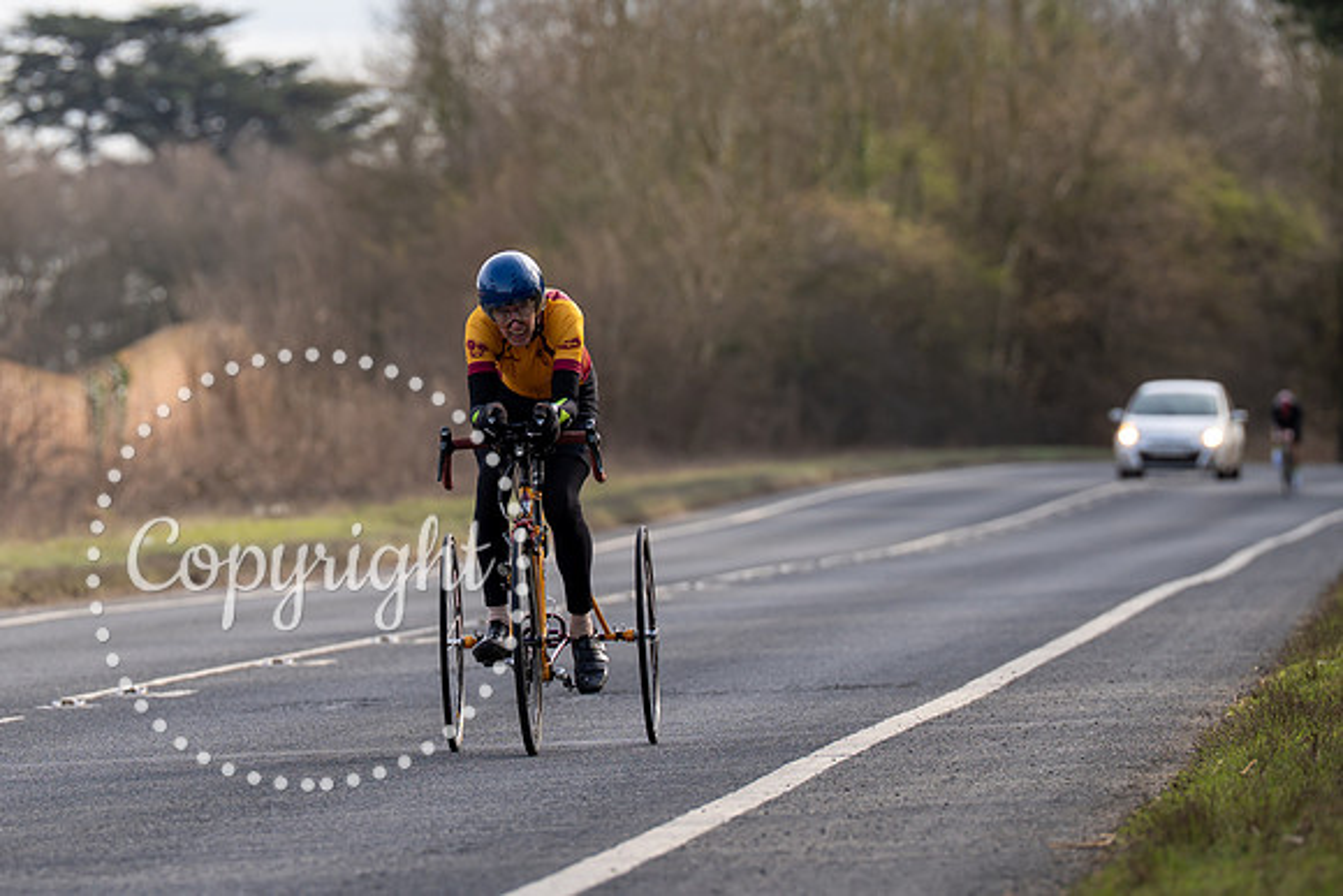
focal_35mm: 333
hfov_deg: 6.2
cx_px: 543
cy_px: 344
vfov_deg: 4.1
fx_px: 12408
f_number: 4
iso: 160
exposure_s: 1/800
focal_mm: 200
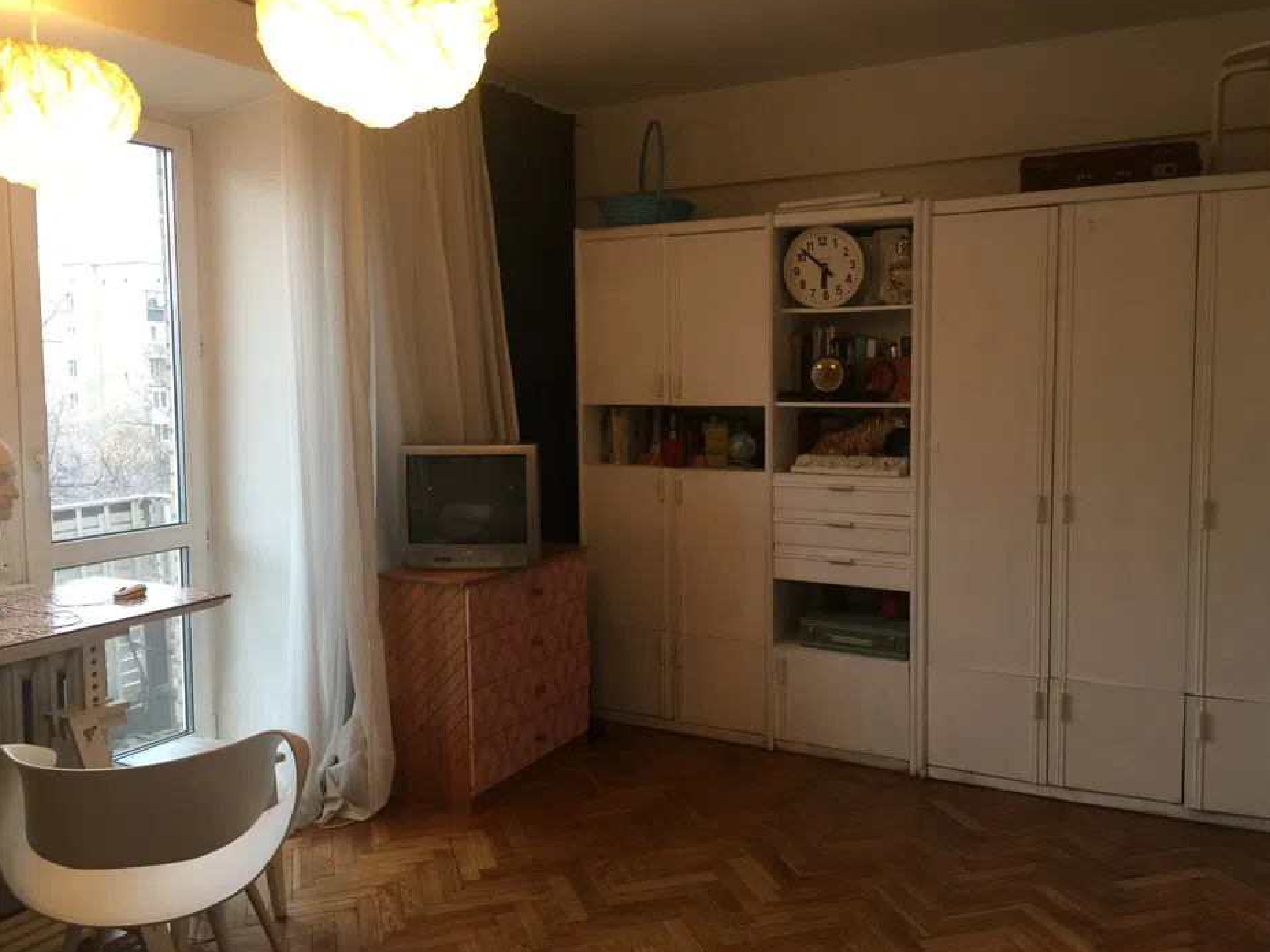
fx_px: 1101
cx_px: 653
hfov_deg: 60.0
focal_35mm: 30
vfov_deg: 46.8
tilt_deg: -4.7
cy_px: 475
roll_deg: +0.1
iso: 50
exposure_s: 1/17
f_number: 2.2
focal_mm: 4.15
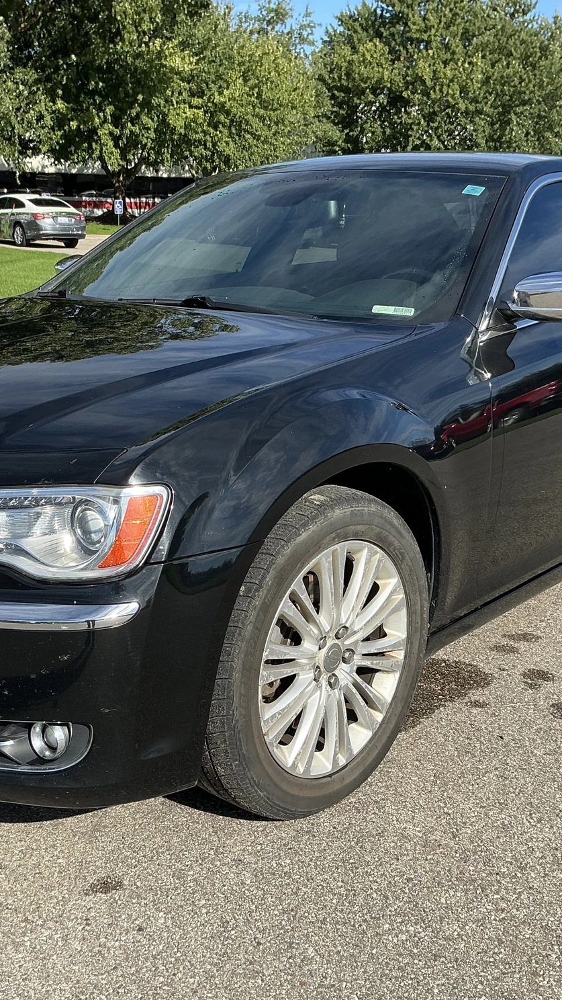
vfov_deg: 49.4
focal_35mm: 41
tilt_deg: -15.4
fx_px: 1086
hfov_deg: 28.9
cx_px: 225
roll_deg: -1.1
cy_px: 503
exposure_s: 1/1342
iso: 25
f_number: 1.8
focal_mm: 3
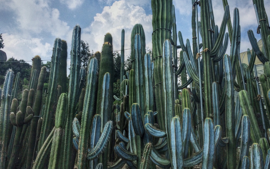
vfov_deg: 38.3
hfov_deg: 58.1
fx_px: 243
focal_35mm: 33
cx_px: 140
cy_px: 77
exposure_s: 1/2740
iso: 32
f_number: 2.2
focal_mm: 4.15
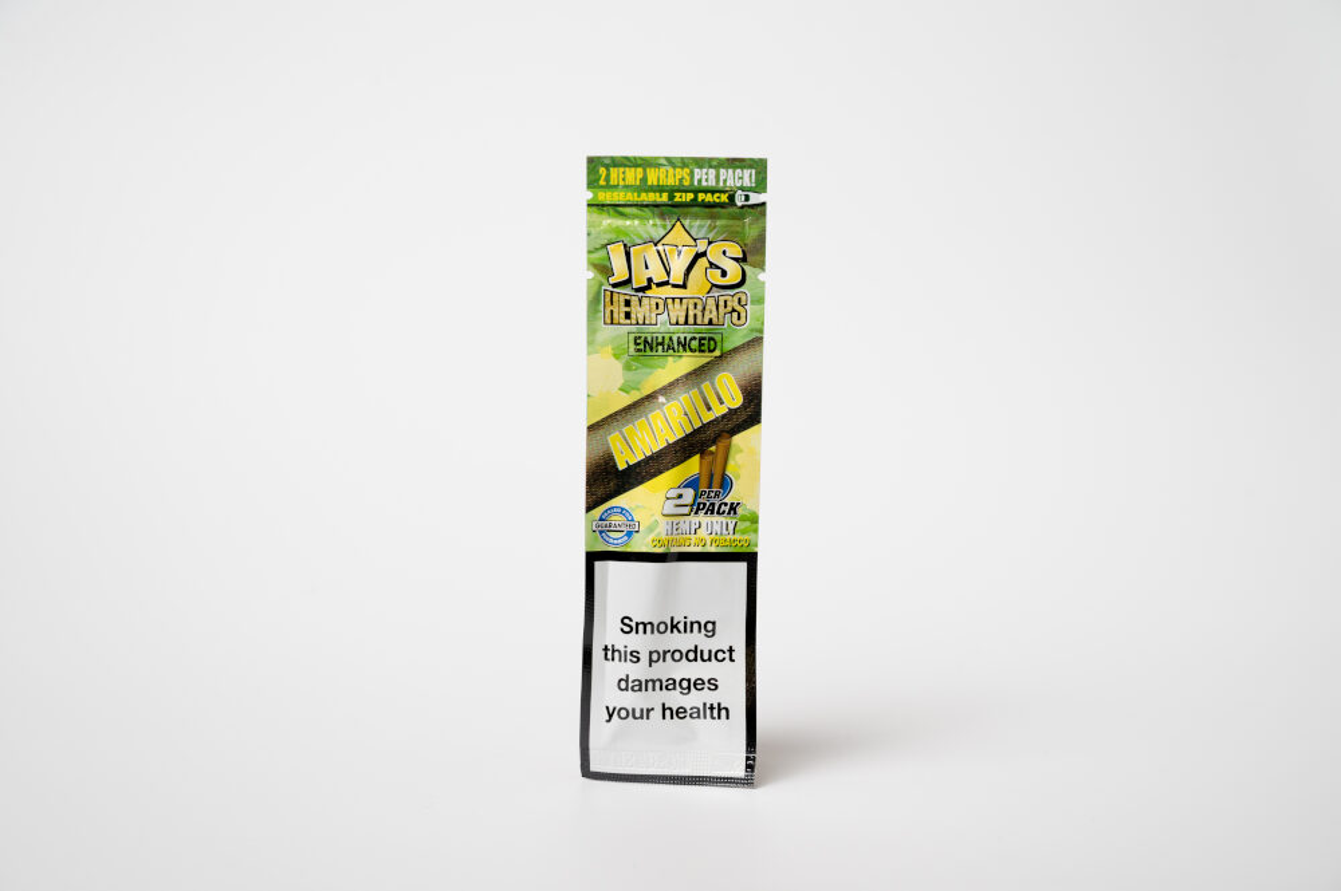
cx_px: 670
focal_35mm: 70
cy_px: 446
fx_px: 2605
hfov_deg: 28.9
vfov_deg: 19.4
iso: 400
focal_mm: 70
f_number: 8
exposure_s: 1/30
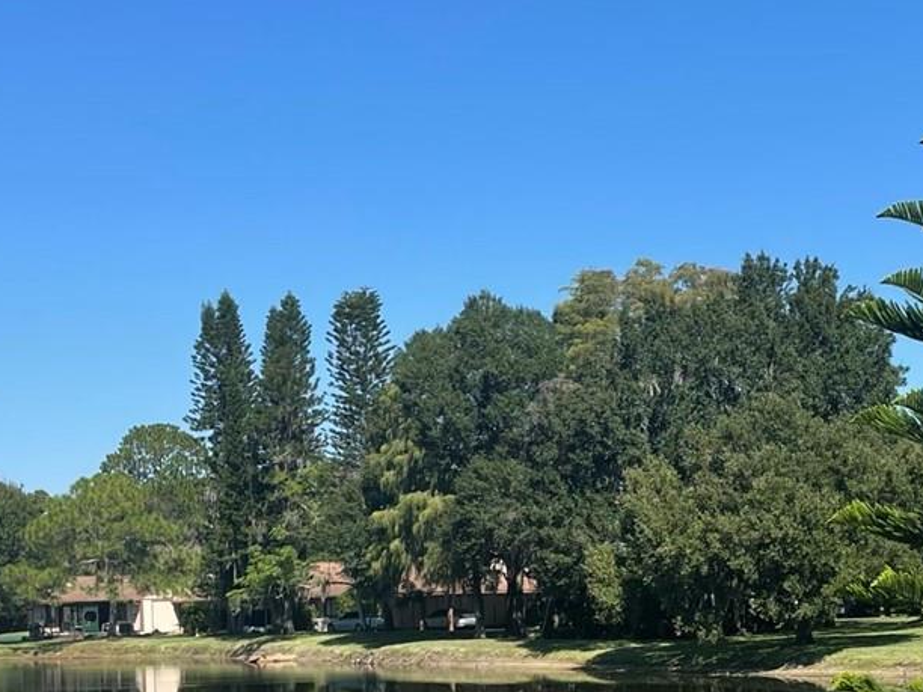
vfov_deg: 21.0
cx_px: 679
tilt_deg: -0.3
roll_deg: +2.0
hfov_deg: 28.2
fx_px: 1813
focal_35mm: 68
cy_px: 659
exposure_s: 1/2618
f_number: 1.6
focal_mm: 4.2
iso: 32
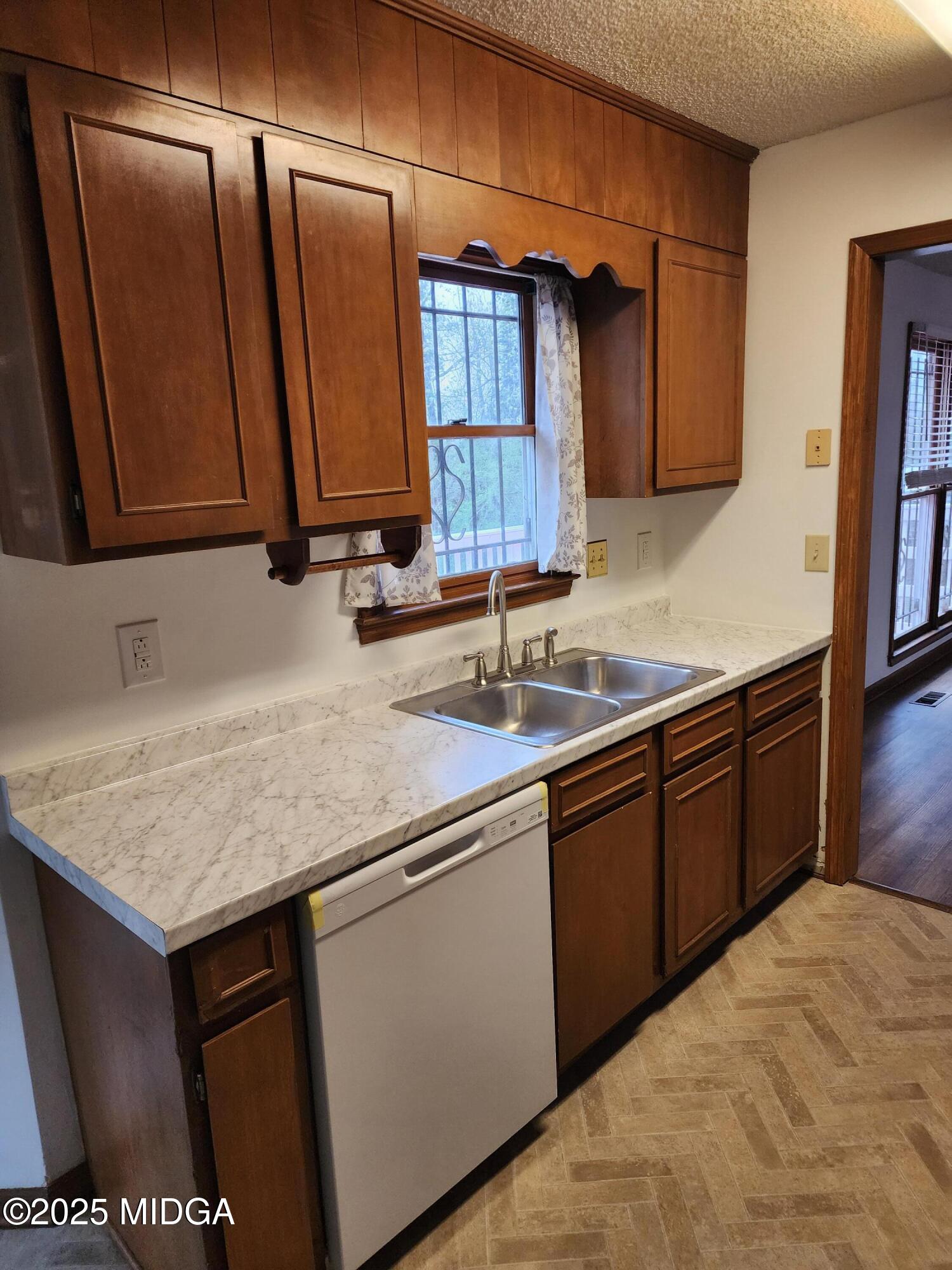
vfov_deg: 73.9
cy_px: 635
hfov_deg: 58.9
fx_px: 843
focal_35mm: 23
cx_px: 476
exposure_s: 1/120
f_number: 1.8
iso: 250
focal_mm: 6.4
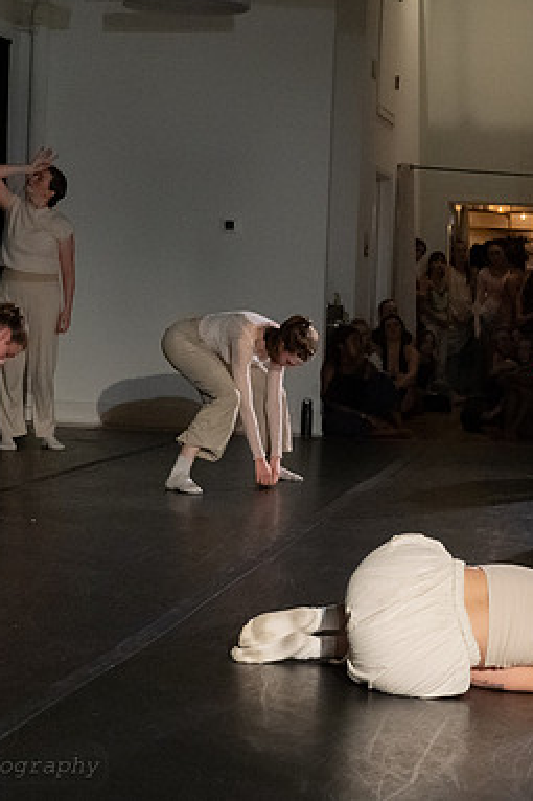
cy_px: 358
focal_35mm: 77
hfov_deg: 17.2
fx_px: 1711
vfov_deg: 26.3
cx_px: 551
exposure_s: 1/400
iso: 6400
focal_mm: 44
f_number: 5
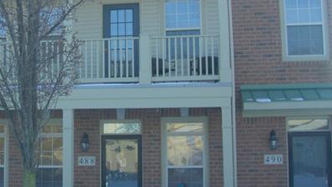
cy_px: 80
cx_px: 93
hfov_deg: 31.0
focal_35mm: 67
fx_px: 590
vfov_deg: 18.0
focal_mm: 7.9
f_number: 2.8
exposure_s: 1/250
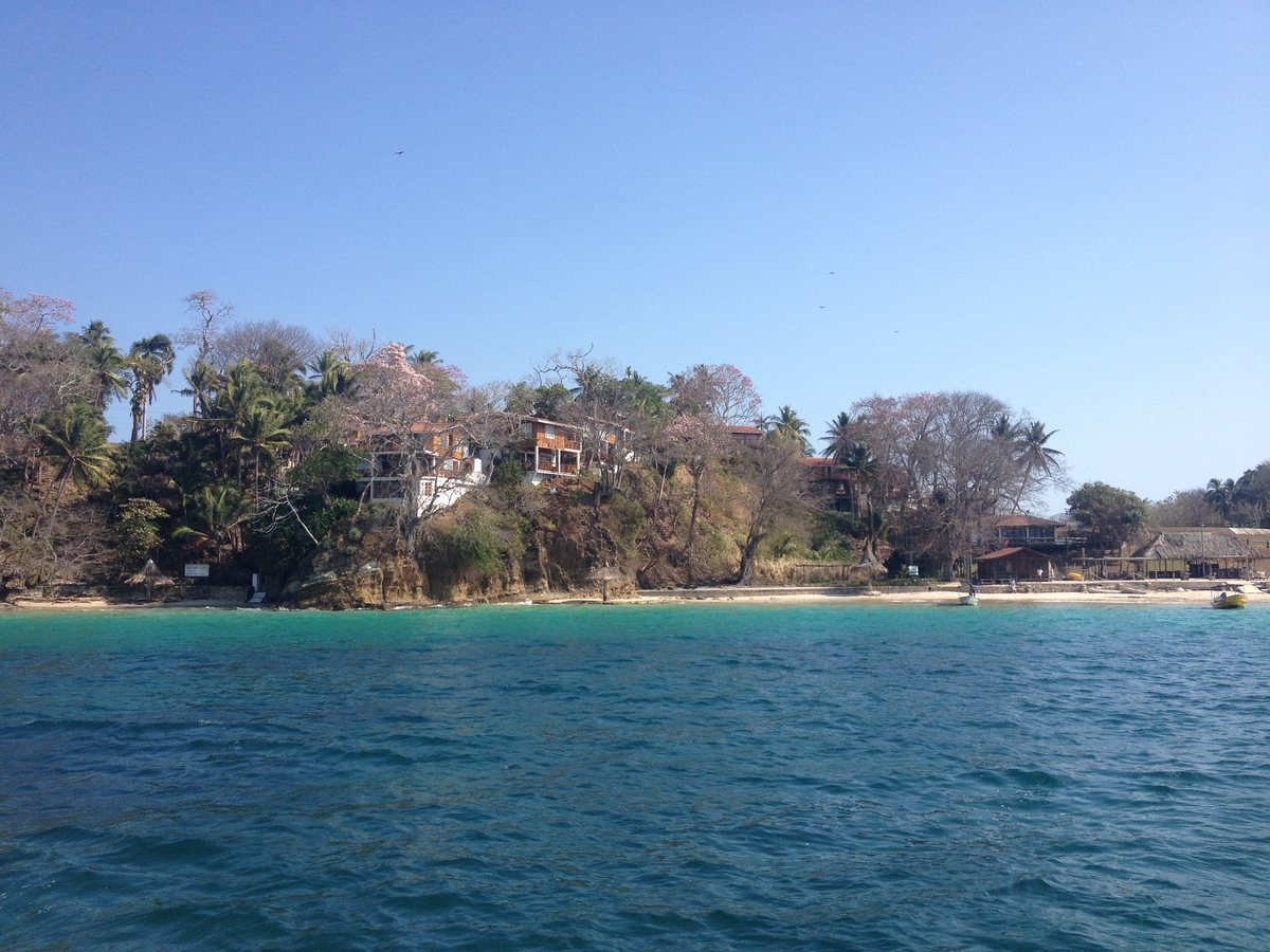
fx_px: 1284
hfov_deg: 52.6
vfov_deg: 40.7
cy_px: 476
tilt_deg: +2.4
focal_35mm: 35
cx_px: 635
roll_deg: +0.6
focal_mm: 4.28
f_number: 2.4
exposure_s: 1/1453
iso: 50
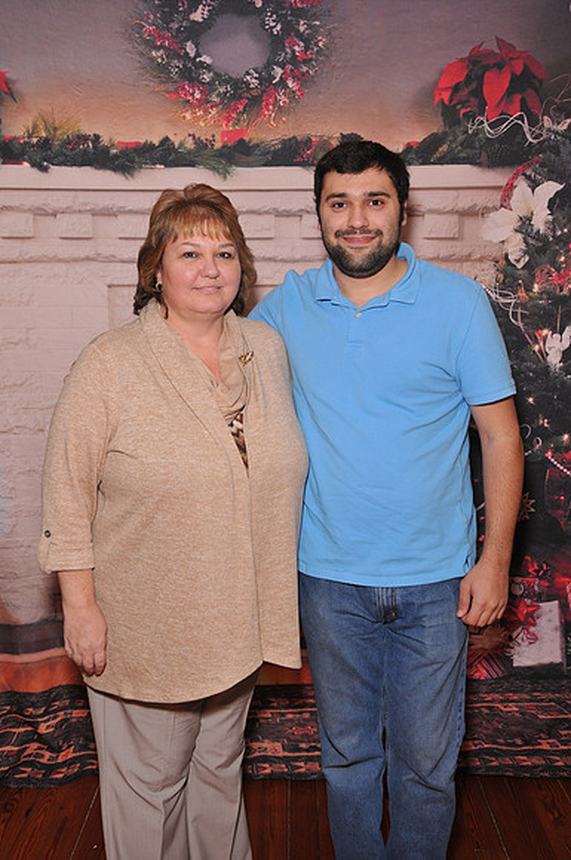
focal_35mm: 39
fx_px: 931
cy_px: 430
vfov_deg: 49.6
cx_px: 286
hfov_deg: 34.1
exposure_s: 1/125
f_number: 6.3
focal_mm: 26
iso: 400
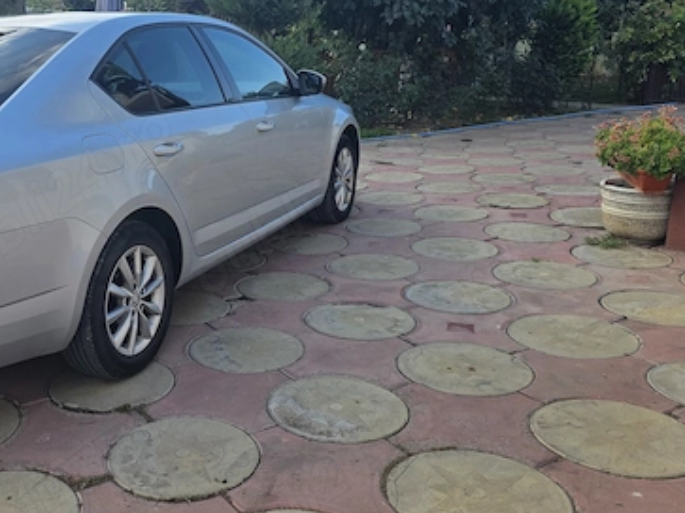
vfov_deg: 37.6
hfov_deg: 47.4
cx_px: 181
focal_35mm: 38
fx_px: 752
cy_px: 224
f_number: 1.7
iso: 80
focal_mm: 6.3
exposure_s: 1/1994
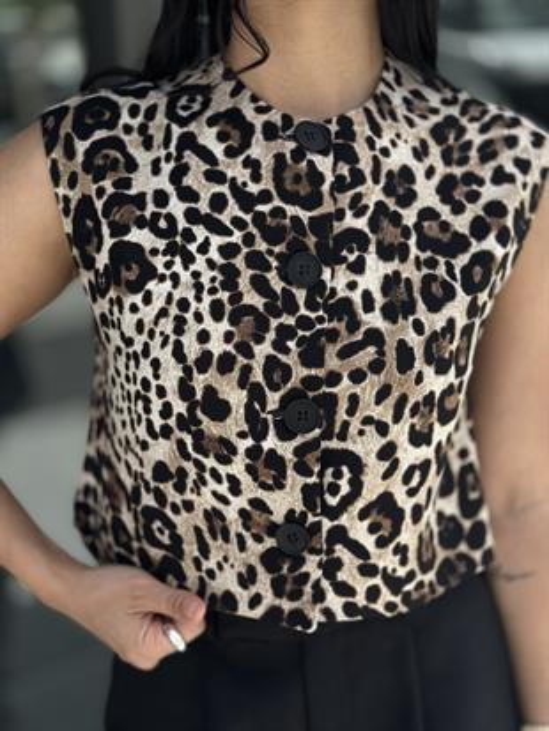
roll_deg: +1.0
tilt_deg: -20.4
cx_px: 274
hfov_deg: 30.3
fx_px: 1014
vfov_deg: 39.6
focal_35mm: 48
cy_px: 366
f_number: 1.78
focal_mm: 6.86
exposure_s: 1/2532
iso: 80
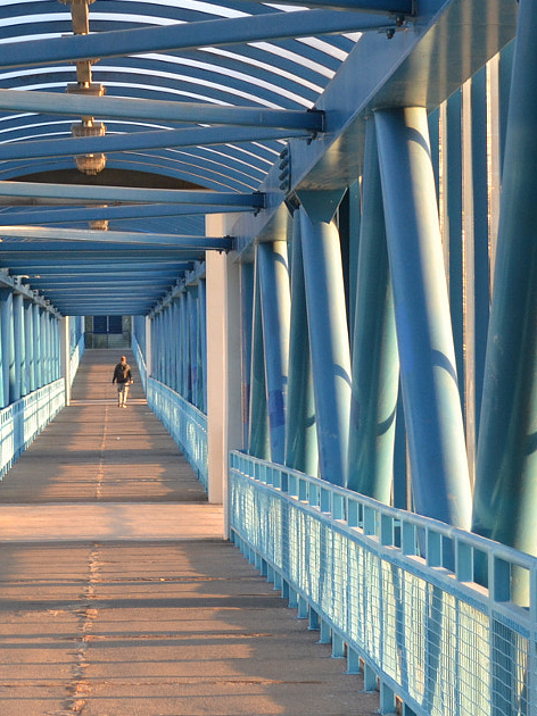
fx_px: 2654
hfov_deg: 11.5
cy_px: 240
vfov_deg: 15.4
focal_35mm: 128
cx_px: 140
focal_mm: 35
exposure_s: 1/80
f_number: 5
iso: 400
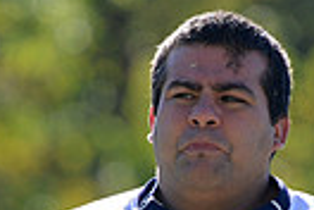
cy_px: 433
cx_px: 200
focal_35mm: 1140
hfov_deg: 1.8
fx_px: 9943
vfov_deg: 1.2
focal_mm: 260
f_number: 4
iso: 400
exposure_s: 1/800
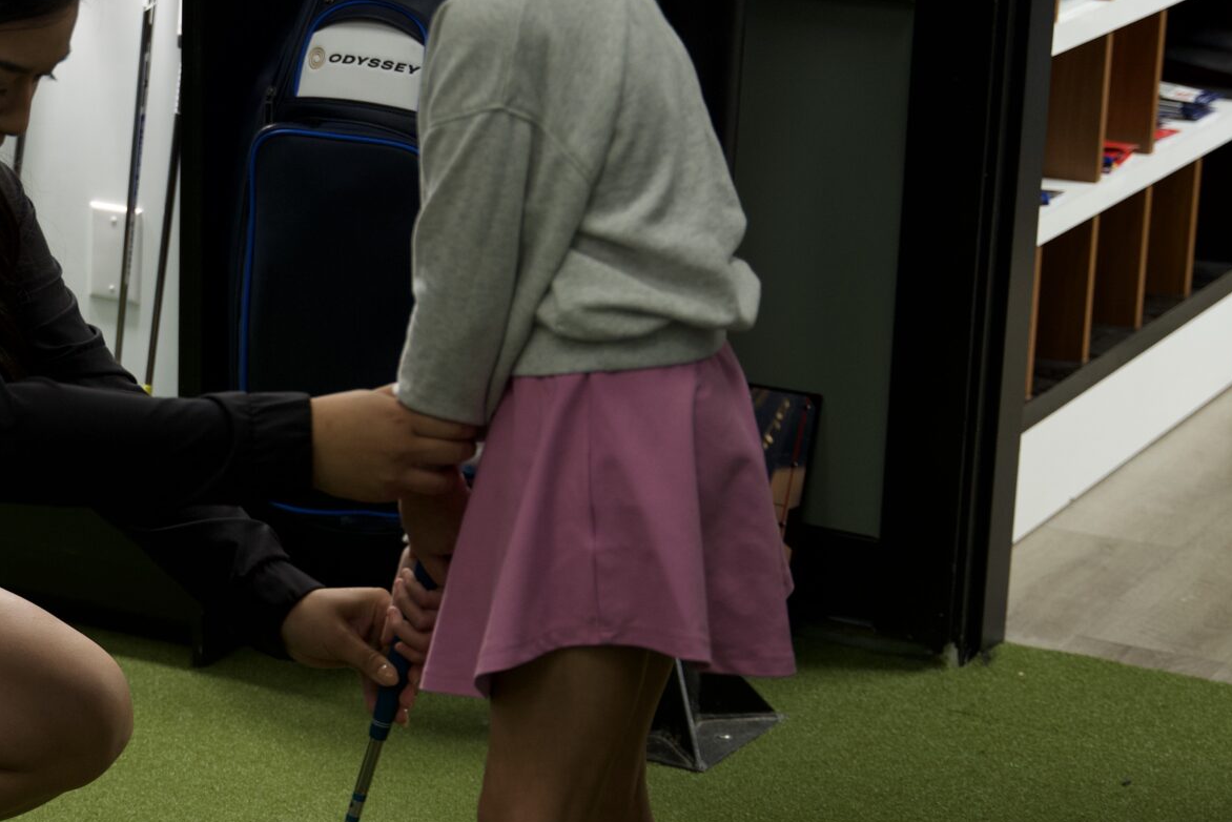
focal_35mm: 107
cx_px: 83
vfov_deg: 12.8
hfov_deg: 18.7
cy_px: 488
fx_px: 3662
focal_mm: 49
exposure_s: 1/50
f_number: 2.8
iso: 640
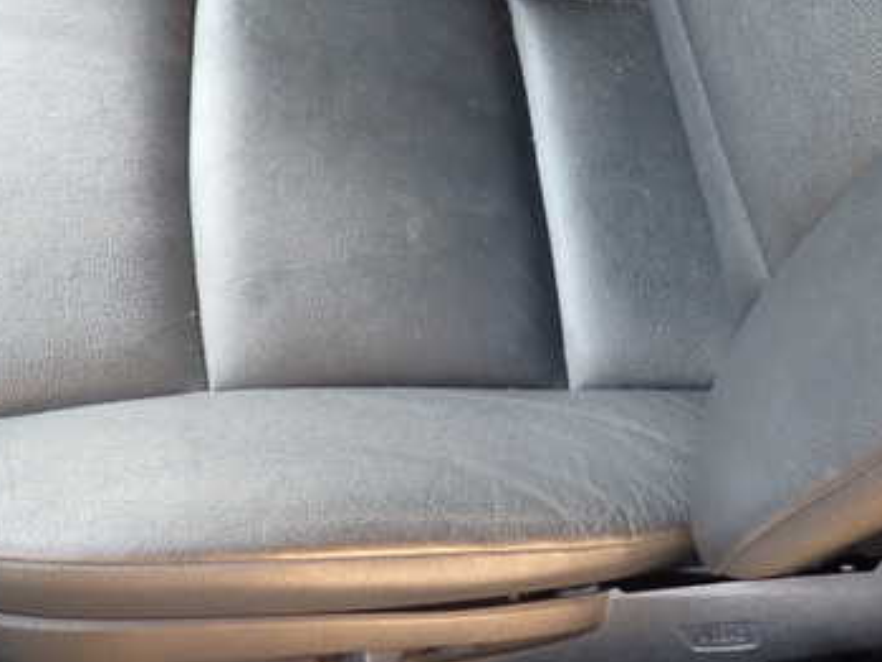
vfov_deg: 33.4
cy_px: 240
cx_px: 518
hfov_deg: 43.7
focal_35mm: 43
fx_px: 1096
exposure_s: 1/40
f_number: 2
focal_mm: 4.5
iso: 200
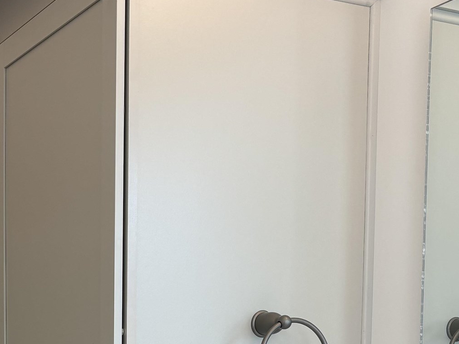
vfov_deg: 17.3
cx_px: 105
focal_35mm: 79
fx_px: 1047
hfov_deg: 24.4
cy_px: 467
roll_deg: -0.5
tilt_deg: -4.0
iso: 40
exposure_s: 1/120
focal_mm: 5.96
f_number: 1.6
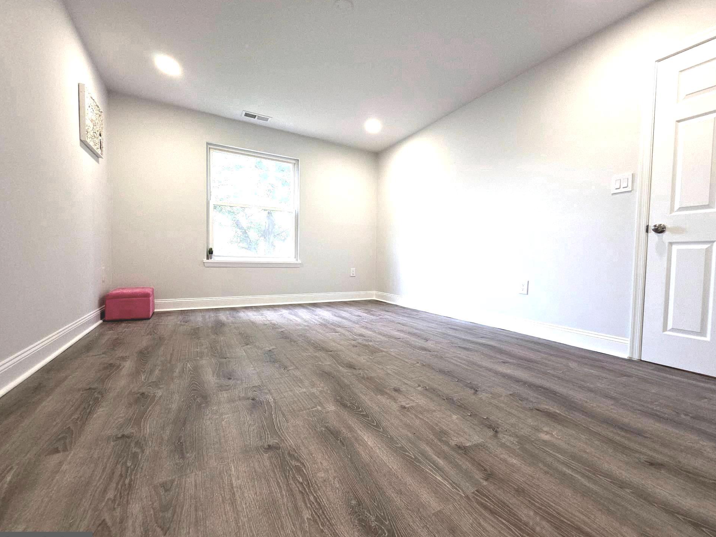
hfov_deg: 101.9
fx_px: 290
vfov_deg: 85.7
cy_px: 273
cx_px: 384
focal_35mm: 14
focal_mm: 2.2
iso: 100
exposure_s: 1/60
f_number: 1.9
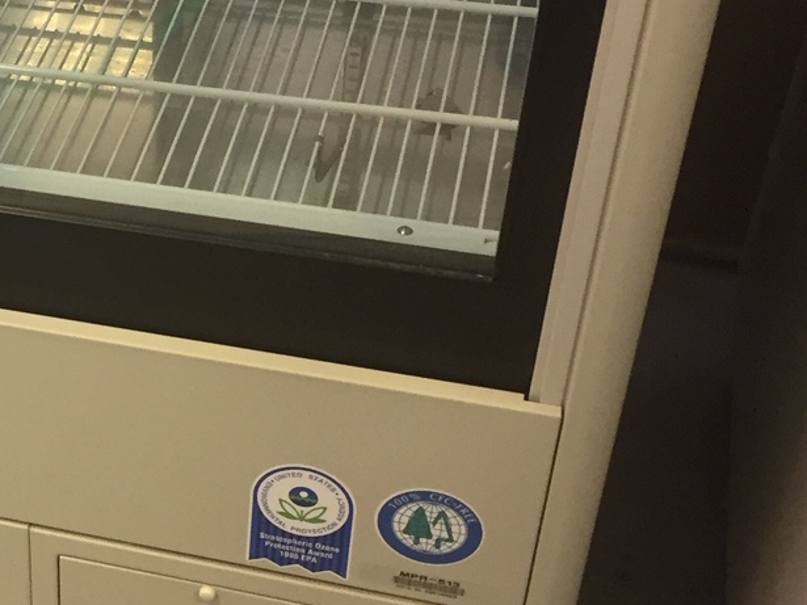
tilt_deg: -38.3
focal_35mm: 77
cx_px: -96
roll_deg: +4.6
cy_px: 278
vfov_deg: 19.1
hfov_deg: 23.6
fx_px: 1795
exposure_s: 1/33
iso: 125
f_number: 2.2
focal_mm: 4.15
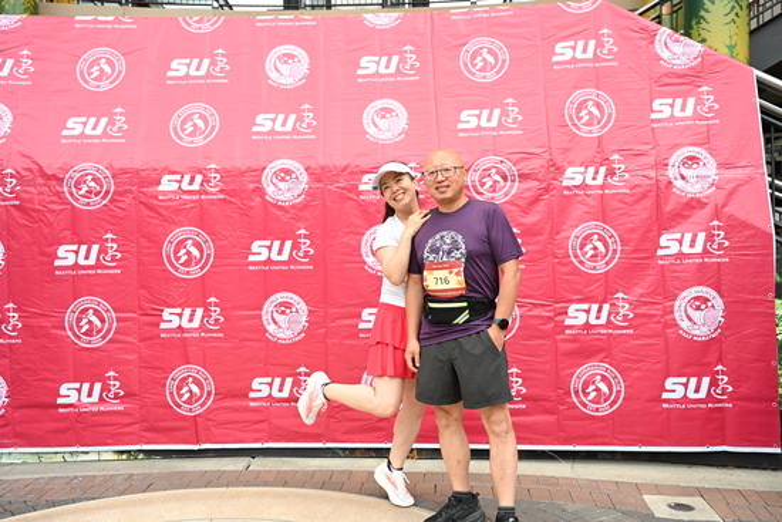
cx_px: 391
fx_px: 652
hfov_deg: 61.9
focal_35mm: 30
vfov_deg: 43.6
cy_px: 261
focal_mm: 30
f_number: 4
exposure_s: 1/320
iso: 2000
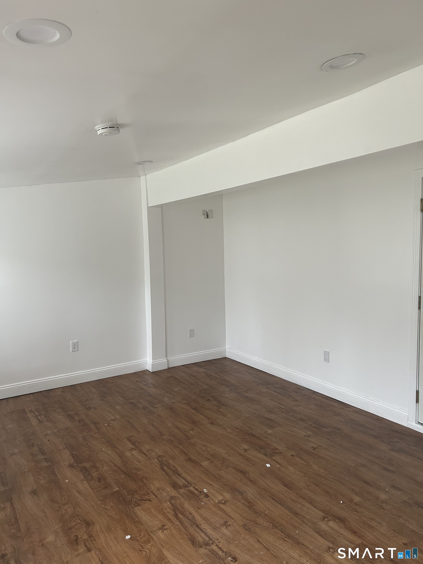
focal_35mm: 26
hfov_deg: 53.1
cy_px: 282
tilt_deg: -6.7
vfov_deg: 67.3
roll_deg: +1.1
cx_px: 212
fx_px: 424
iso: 125
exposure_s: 1/118
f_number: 1.5
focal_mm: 5.7
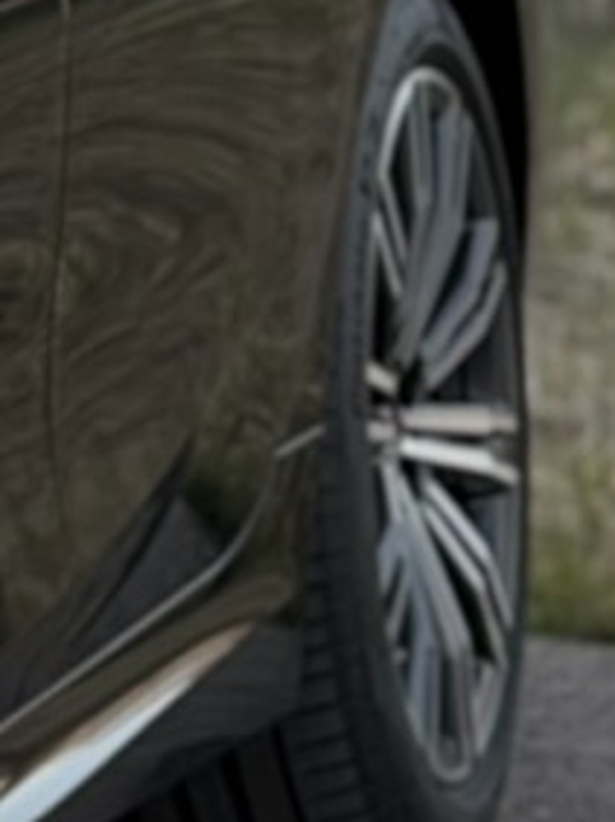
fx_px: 8280
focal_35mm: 349
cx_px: -2238
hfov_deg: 3.9
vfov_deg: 5.7
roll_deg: +0.0
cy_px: 455
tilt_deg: -6.9
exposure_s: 1/304
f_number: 1.78
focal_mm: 6.76
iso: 64
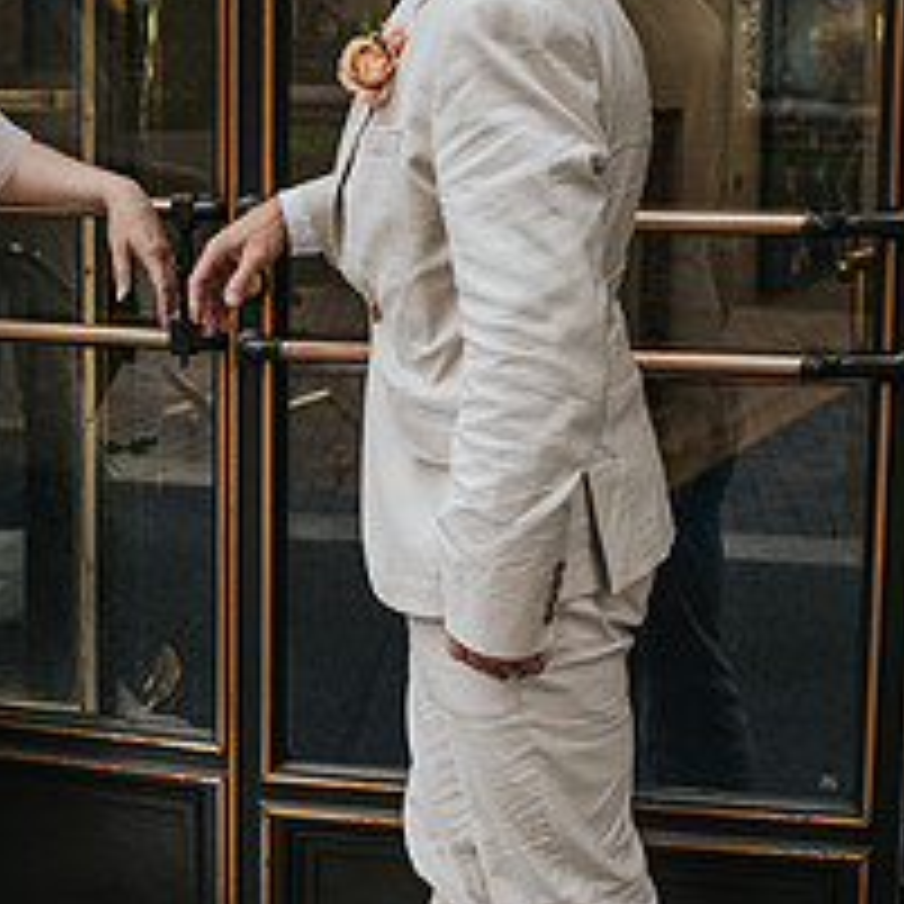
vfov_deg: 19.1
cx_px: 165
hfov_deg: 18.9
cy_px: 500
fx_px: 2689
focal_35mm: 91
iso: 720
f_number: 3.2
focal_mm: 35
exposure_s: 1/320
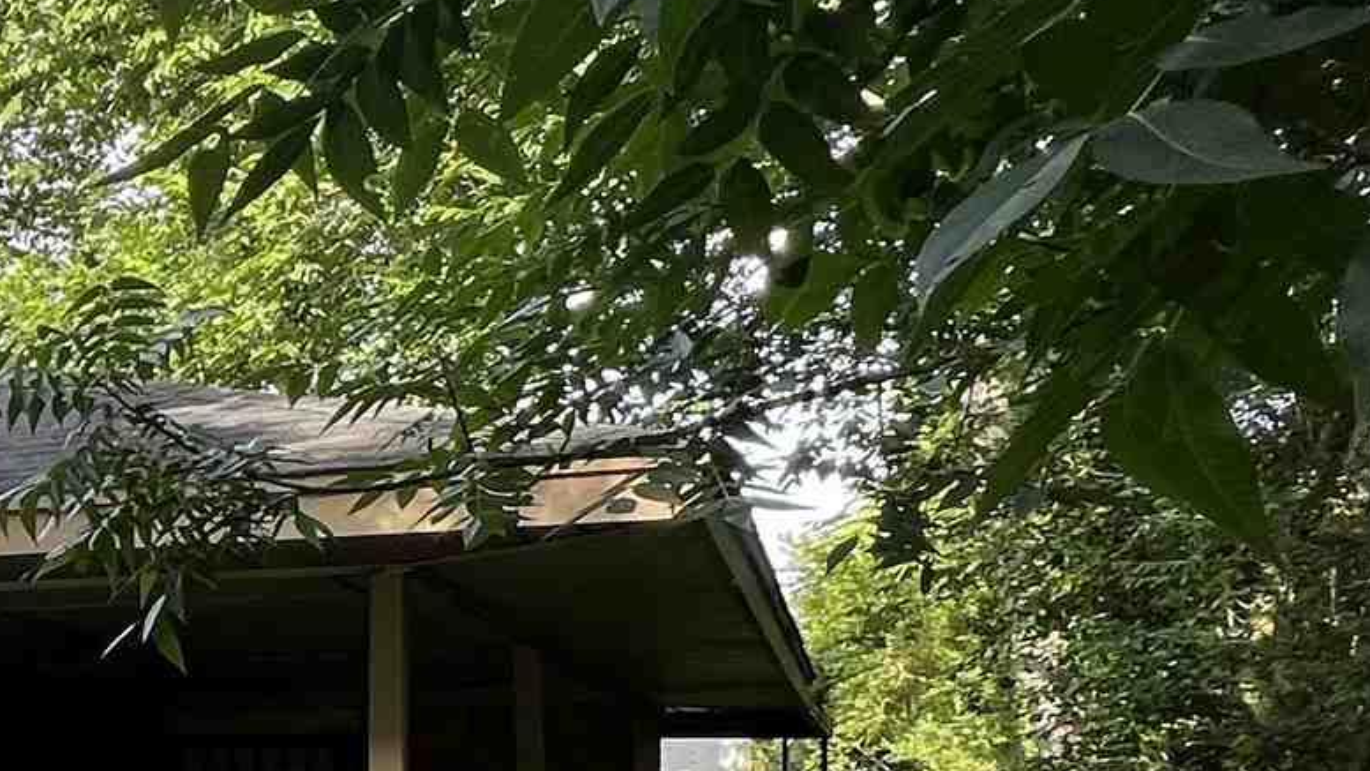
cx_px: -781
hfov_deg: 25.6
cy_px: 790
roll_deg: -1.1
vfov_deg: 20.7
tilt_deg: +3.1
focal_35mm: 56
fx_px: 2034
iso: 32
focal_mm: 1.57
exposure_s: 1/120
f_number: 1.8
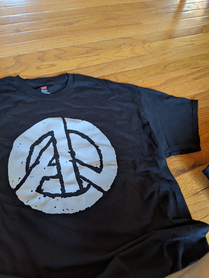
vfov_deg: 65.3
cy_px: 139
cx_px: 104
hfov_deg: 51.4
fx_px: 217
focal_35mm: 27
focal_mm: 4.44
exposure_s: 1/24
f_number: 1.8
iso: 96
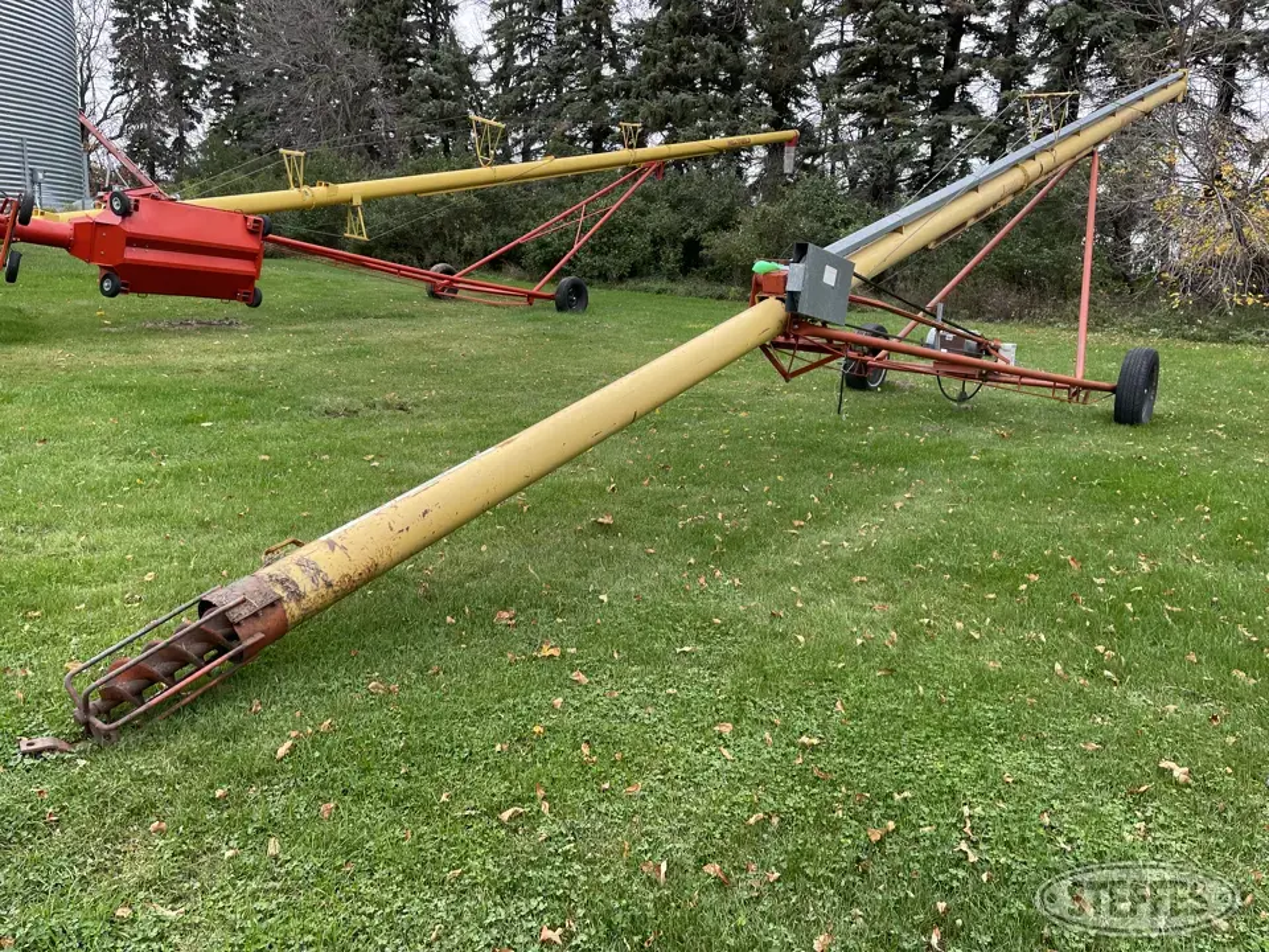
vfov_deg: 53.1
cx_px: 634
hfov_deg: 67.3
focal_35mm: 26
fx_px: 953
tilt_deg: -7.7
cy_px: 476
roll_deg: -2.1
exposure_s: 1/121
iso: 64
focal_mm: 5.1
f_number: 1.6
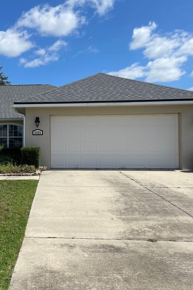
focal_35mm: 38
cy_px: 140
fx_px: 306
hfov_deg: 33.5
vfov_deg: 50.7
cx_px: 26
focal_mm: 4.2
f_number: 1.6
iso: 32
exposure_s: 1/4464
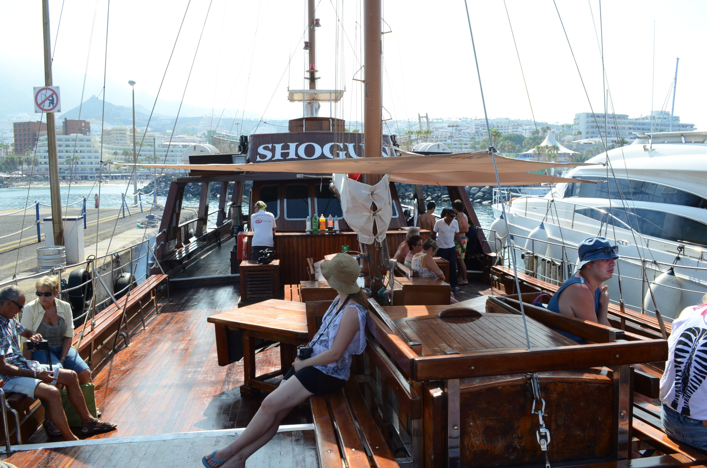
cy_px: 234
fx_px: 529
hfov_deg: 67.5
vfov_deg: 47.7
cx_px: 354
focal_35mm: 27
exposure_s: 1/400
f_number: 10
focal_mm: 18
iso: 500
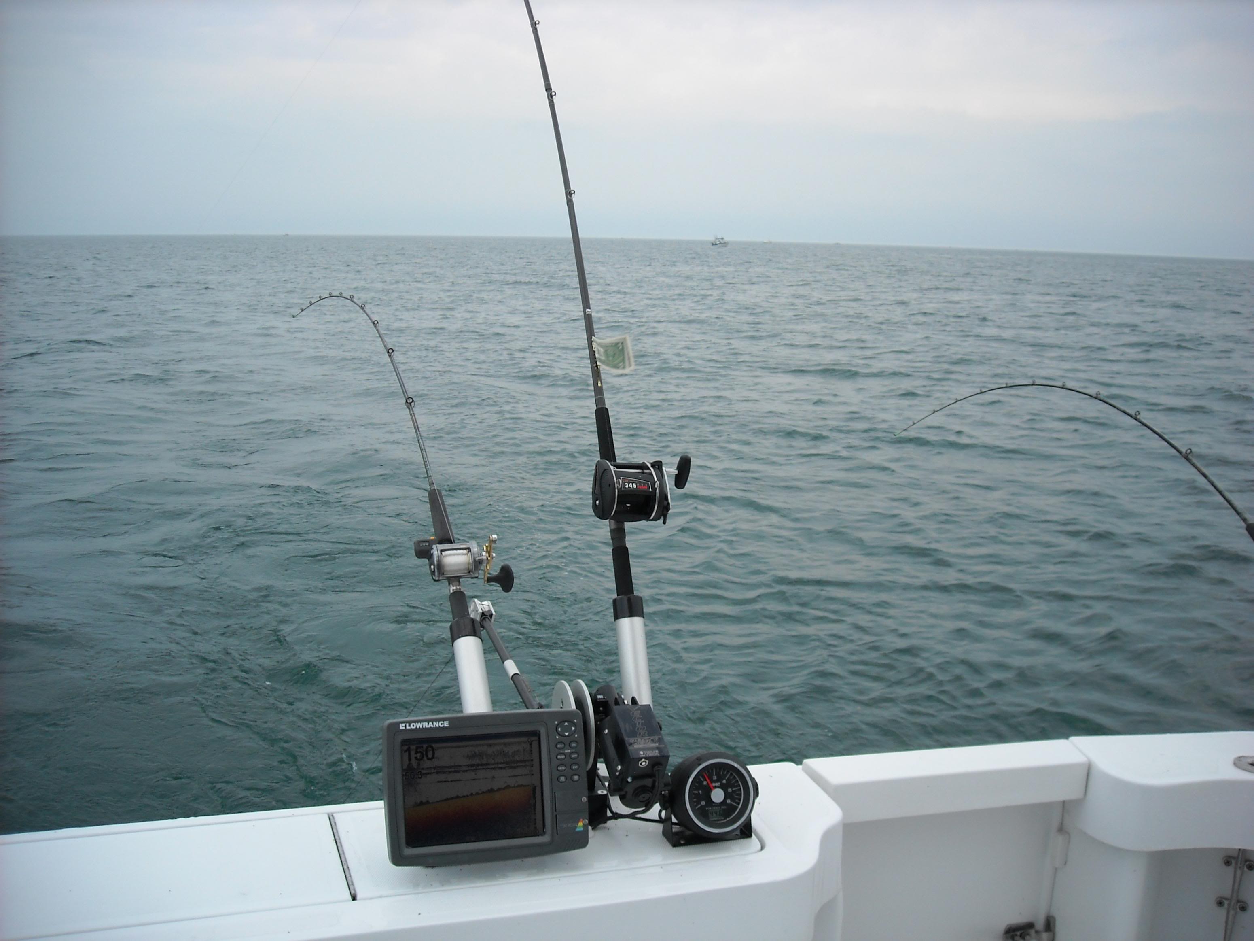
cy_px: 470
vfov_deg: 40.7
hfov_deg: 52.6
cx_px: 627
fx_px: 1268
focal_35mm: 35
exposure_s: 1/250
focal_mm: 5.7
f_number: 5.6
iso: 80
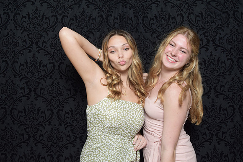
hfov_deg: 49.5
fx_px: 263
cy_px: 81
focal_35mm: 39
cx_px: 122
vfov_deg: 34.2
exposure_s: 1/60
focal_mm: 26
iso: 500
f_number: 20
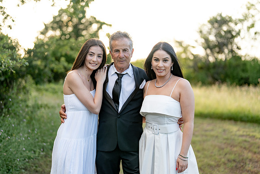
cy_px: 87
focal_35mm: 50
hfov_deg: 39.6
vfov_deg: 27.0
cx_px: 130
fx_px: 361
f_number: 1.2
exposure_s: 1/1000
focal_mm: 50
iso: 100
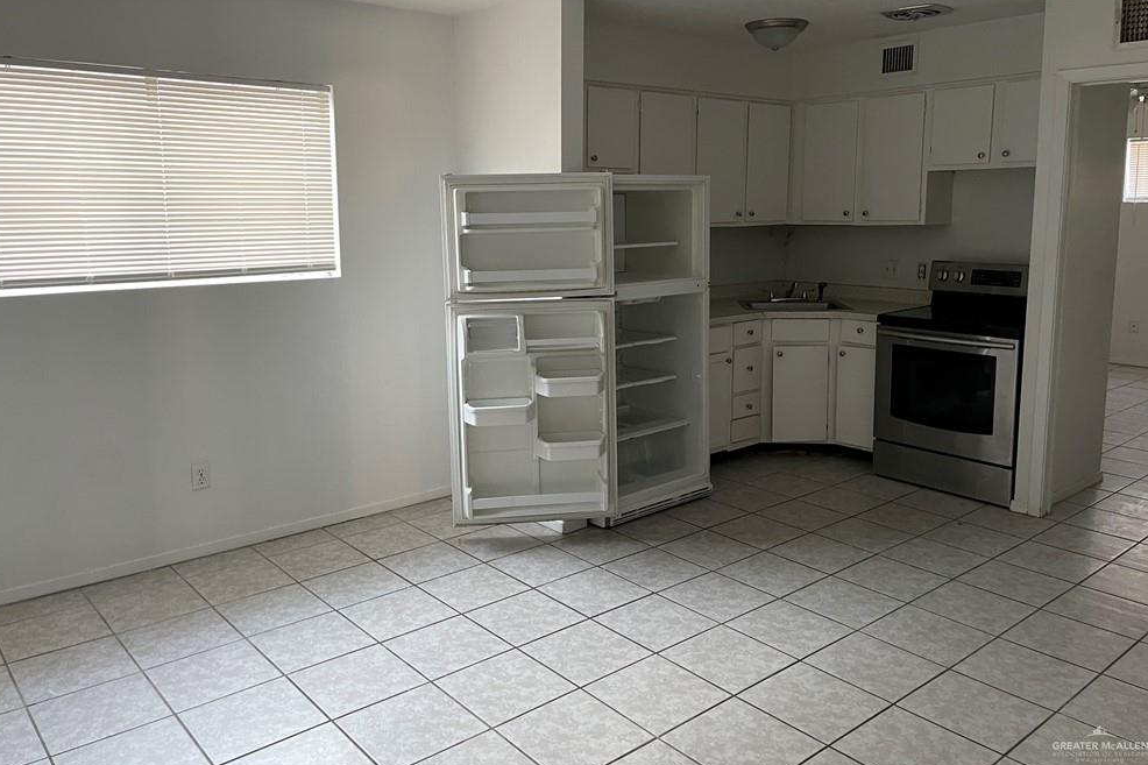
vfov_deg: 47.7
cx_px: 562
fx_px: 861
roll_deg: -0.4
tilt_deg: -10.3
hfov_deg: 67.4
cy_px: 324
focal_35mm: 27
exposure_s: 1/60
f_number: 1.6
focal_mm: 5.1
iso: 200
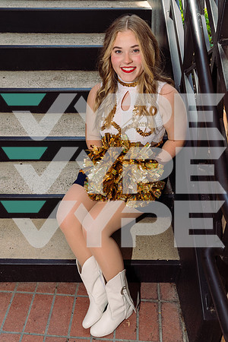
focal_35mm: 35
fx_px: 332
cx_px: 114
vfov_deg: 54.4
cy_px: 171
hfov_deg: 37.9
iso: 160
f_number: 7.1
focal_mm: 35
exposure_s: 1/250
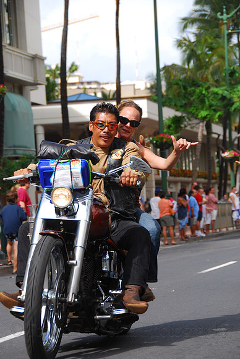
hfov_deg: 9.7
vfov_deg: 14.4
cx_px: 120
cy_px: 180
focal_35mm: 142
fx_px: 1422
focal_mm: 95
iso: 100
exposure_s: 1/180
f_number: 6.7
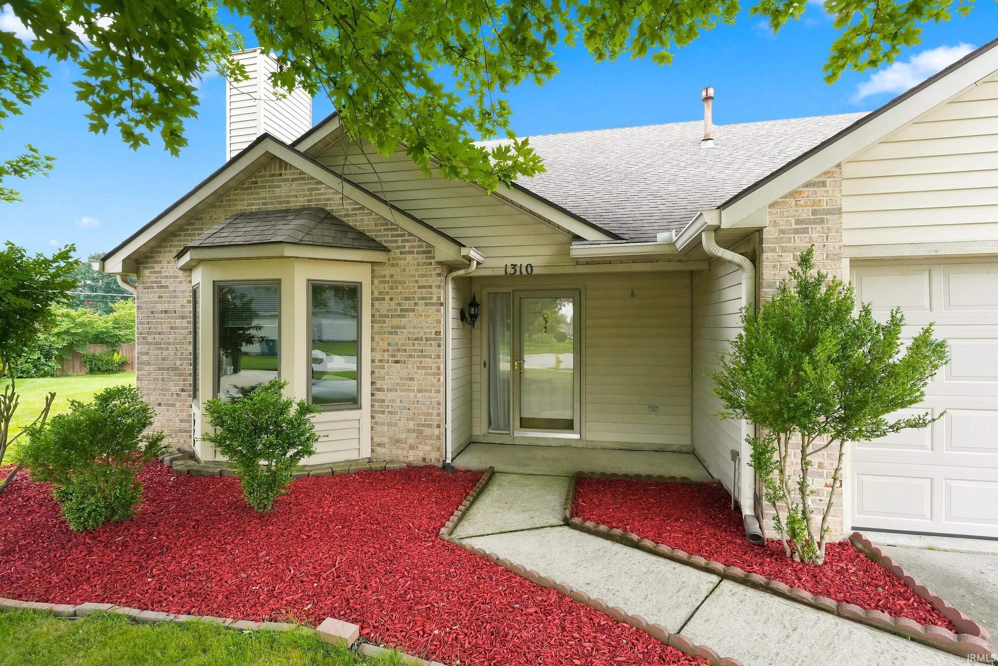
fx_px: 478
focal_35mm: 17
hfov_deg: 92.4
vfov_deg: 69.7
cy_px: 333
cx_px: 499
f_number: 5.6
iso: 800
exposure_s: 1/800
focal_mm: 11.5
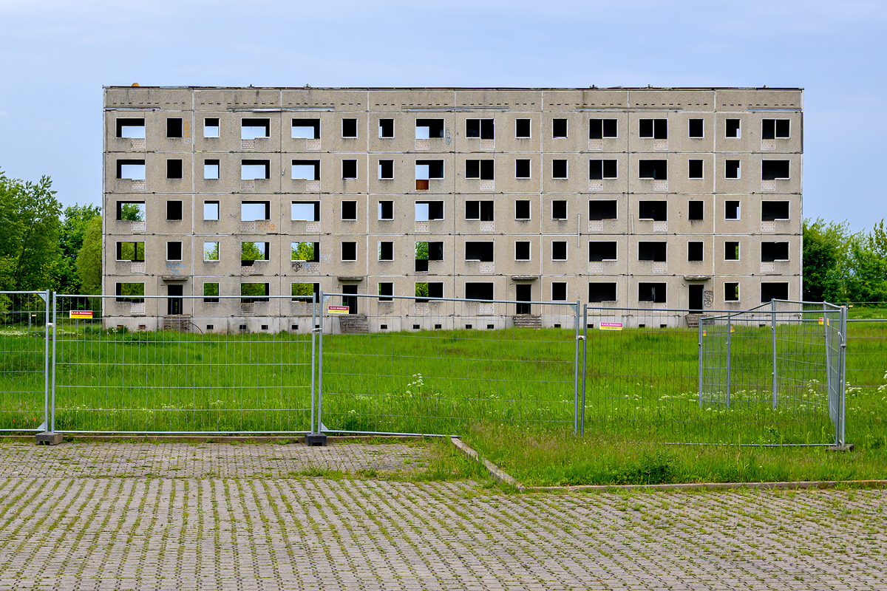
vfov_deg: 18.2
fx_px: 1848
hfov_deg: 27.0
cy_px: 296
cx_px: 444
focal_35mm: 75
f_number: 8
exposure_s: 1/250
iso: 200
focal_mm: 50
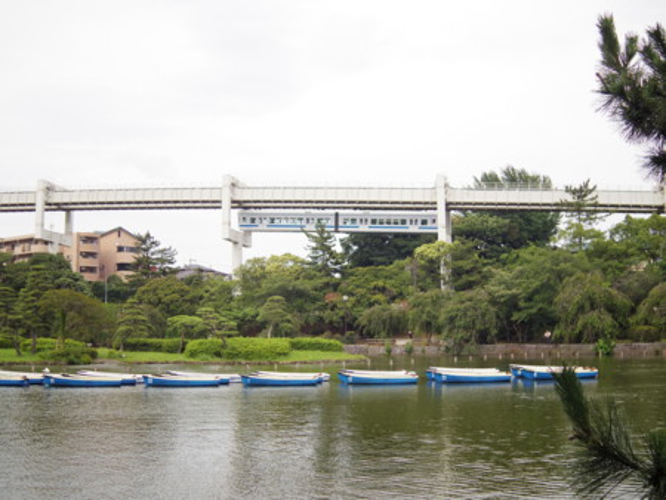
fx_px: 751
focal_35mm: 39
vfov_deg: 36.9
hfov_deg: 47.8
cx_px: 333
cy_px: 250
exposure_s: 1/400
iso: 200
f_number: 1.9
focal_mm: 8.5
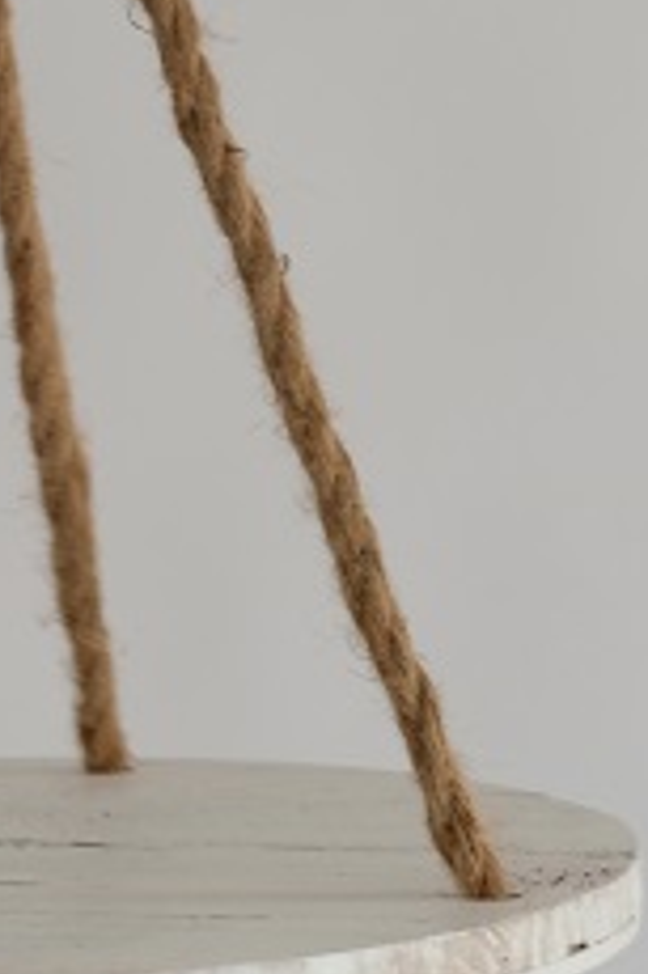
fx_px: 8139
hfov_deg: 4.6
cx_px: -42
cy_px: 76
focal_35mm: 301
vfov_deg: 6.8
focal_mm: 51.6
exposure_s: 1.3
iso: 200
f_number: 13
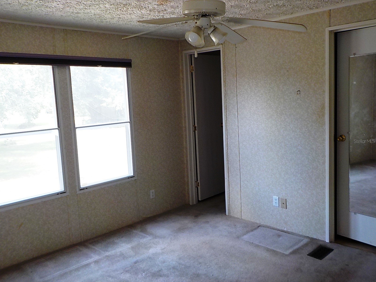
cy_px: 141
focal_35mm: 30
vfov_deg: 46.8
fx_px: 326
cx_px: 188
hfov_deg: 60.0
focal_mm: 4.1
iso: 125
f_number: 3.3
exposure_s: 1/40
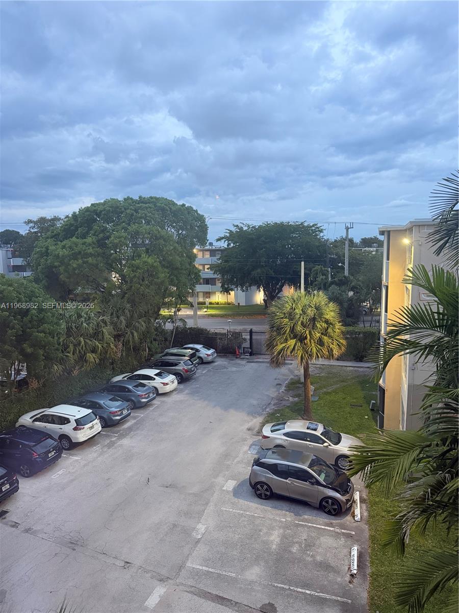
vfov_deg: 71.6
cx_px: 230
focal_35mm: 24
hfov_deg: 56.8
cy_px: 306
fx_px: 424
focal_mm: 6.76
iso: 640
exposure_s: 1/60
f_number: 1.78
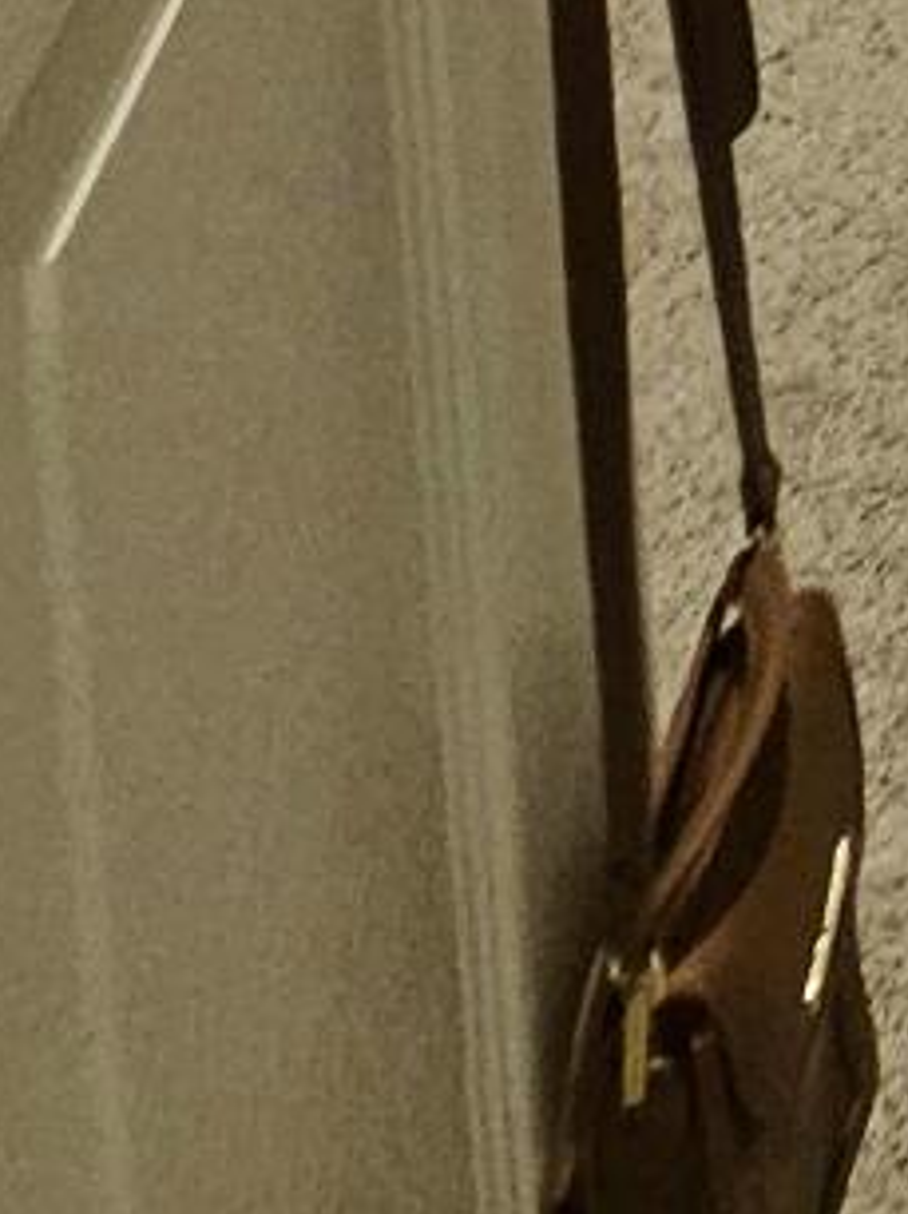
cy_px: -2745
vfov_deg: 10.4
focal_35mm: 85
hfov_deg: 10.7
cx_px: 2819
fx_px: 2977
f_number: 2.2
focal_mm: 2.2
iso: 400
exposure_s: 1/30
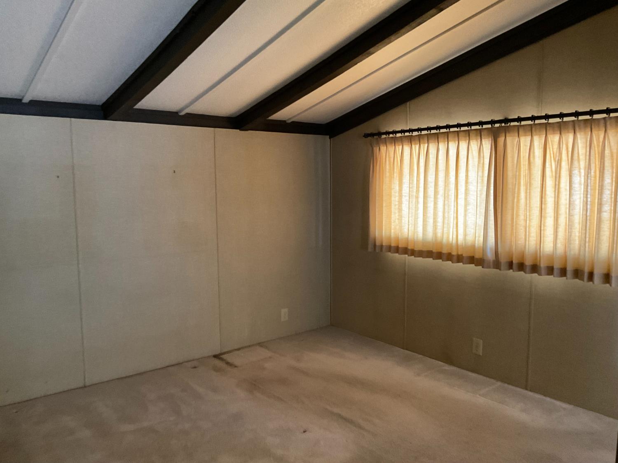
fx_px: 518
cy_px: 232
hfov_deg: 61.7
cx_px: 309
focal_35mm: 29
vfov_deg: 48.2
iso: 320
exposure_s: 1/30
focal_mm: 3
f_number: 1.8
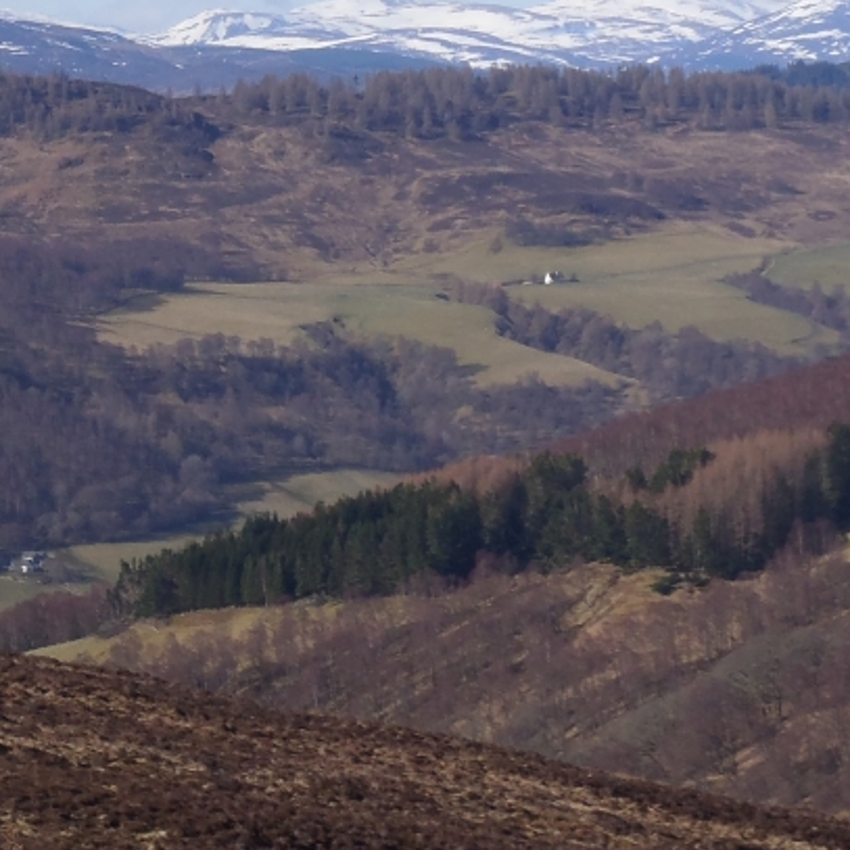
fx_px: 5306
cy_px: 50
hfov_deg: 9.1
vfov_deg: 9.1
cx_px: 846
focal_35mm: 191
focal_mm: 14.67
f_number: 5.6
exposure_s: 1/400
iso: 80
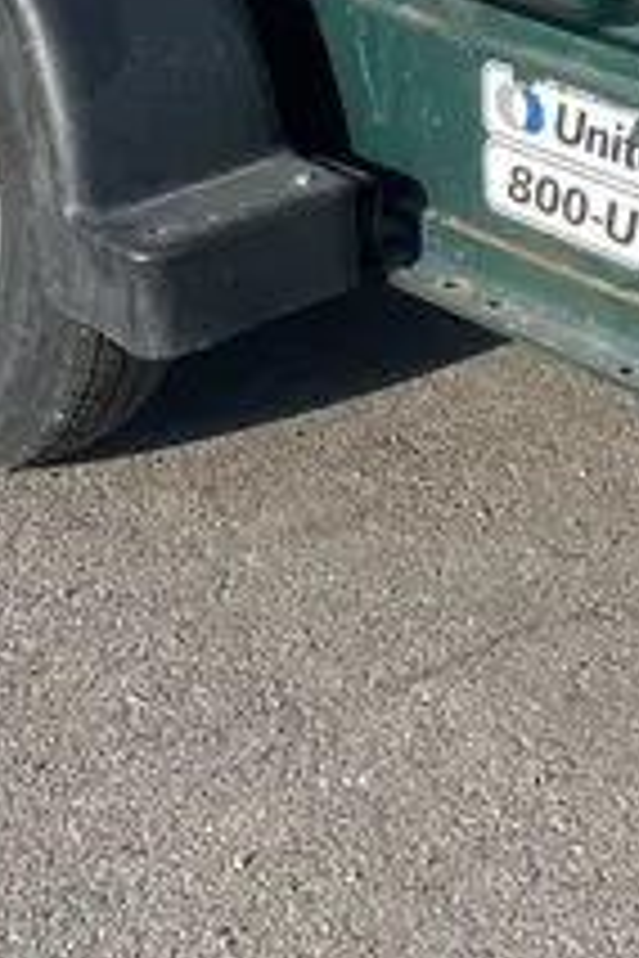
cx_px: 828
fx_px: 2476
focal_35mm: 93
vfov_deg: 19.6
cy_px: -403
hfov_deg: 14.1
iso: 32
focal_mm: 4.25
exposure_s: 1/2625
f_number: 1.8
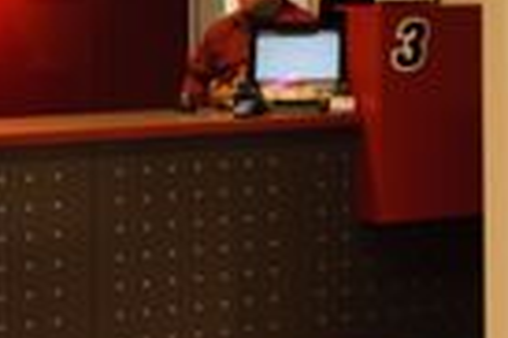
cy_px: -165
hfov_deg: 12.1
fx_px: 2326
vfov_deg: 8.1
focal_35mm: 165
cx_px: 679
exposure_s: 1/100
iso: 800
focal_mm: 44
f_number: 5
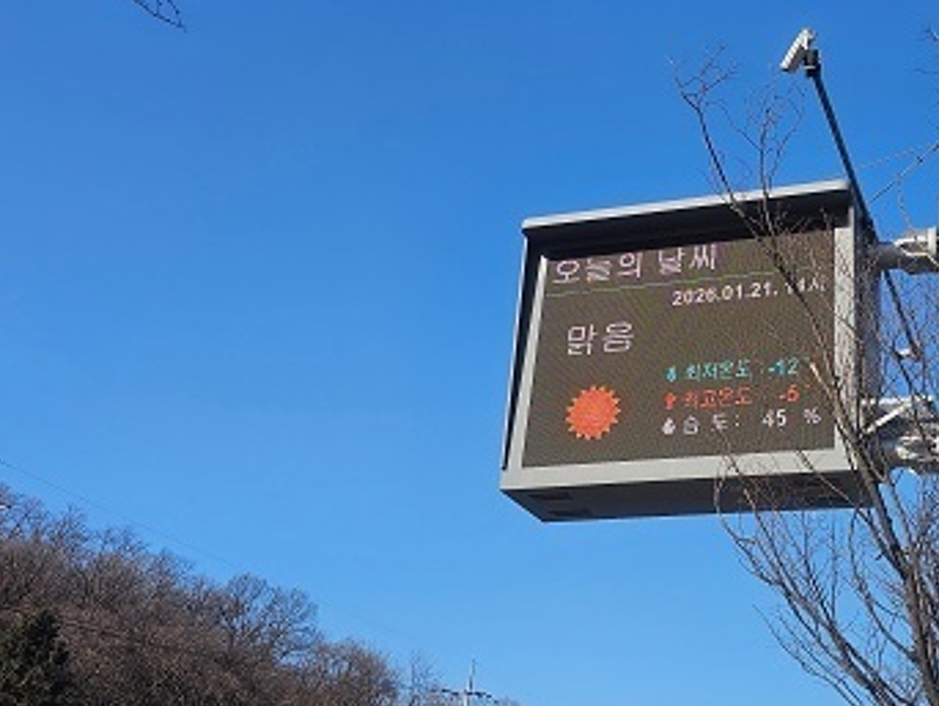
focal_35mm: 43
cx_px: 706
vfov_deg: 33.6
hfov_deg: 42.5
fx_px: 1167
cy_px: 341
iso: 12
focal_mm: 6.3
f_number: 1.7
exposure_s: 1/784
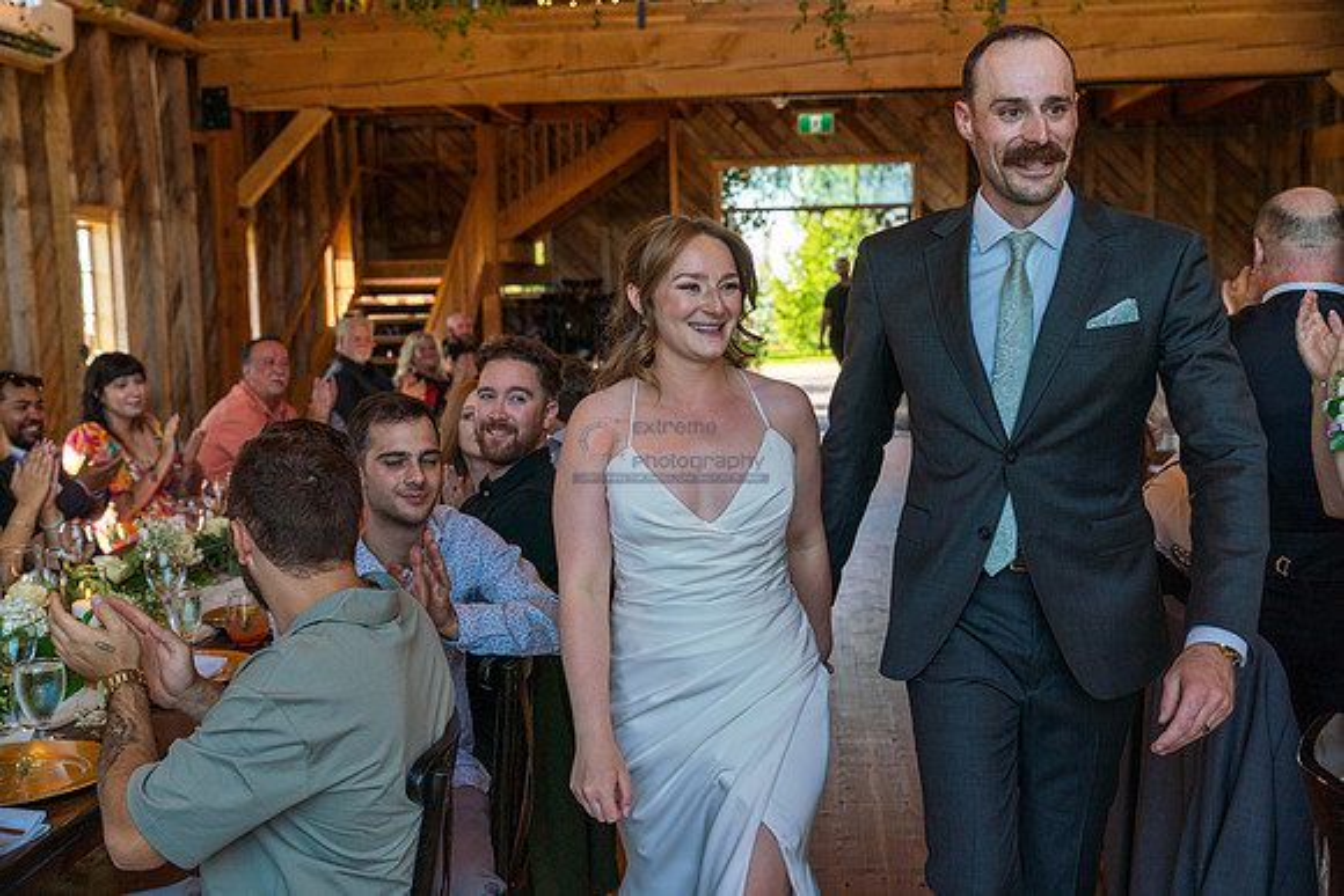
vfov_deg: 33.4
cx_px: 672
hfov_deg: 48.4
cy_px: 448
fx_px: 1494
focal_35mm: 40
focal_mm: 40
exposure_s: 1/320
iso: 400
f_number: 4
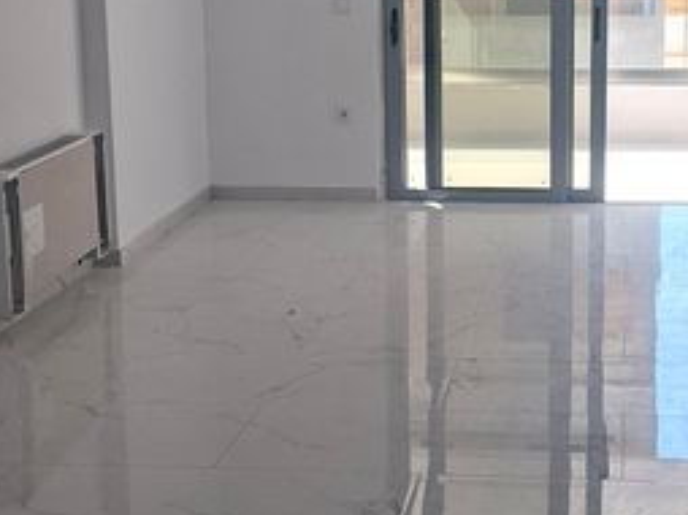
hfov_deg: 33.0
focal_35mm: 58
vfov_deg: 25.2
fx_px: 1152
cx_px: 455
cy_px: 225
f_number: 1.8
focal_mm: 5.54
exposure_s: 1/154
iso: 50
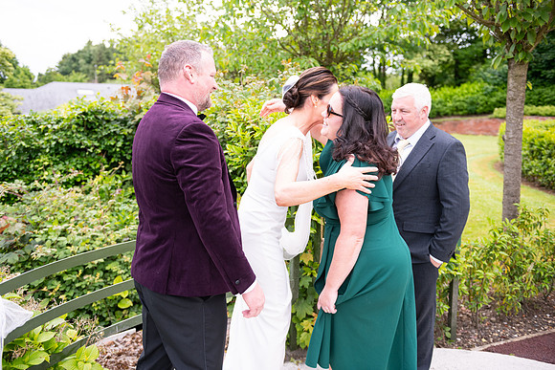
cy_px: 185
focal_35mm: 34
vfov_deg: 38.9
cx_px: 278
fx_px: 524
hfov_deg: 55.8
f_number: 3.5
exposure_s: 1/800
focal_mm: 34
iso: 250
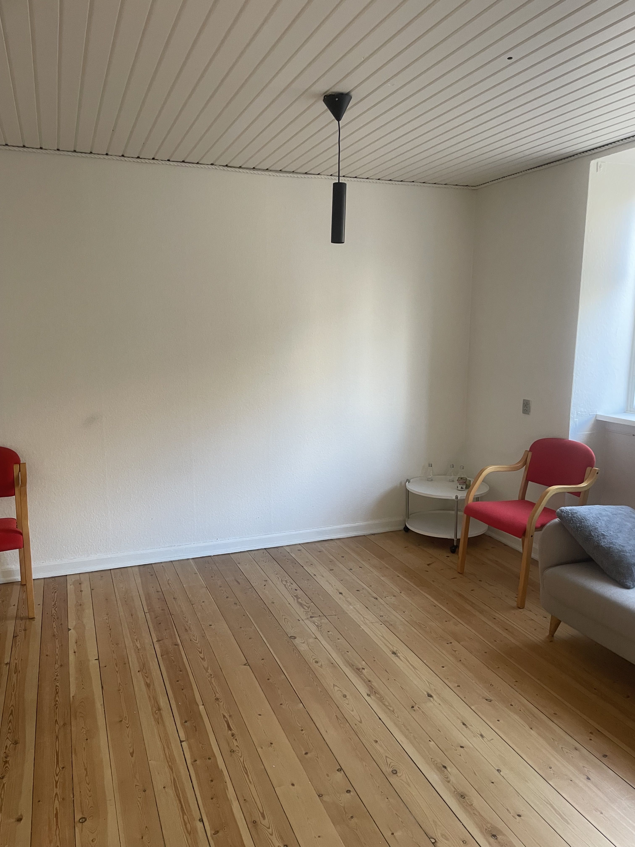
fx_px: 636
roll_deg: +0.6
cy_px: 424
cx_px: 318
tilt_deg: -9.2
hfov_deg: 53.1
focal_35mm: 26
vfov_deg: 67.3
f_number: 1.6
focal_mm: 4.2
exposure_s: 1/79
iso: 125
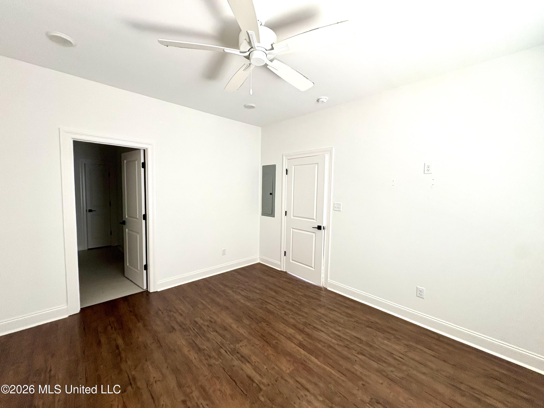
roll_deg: -1.0
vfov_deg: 85.7
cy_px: 204
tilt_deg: -2.3
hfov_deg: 102.1
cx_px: 272
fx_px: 220
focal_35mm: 14
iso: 200
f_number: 2.2
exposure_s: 1/99
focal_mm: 2.22
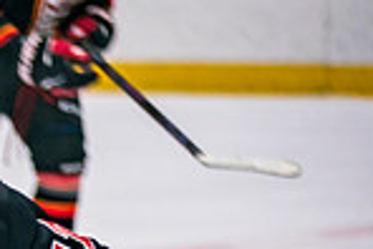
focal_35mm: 654
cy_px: 417
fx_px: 6783
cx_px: -440
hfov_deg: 3.1
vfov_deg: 2.1
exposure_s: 1/640
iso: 640
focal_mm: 145
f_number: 2.8
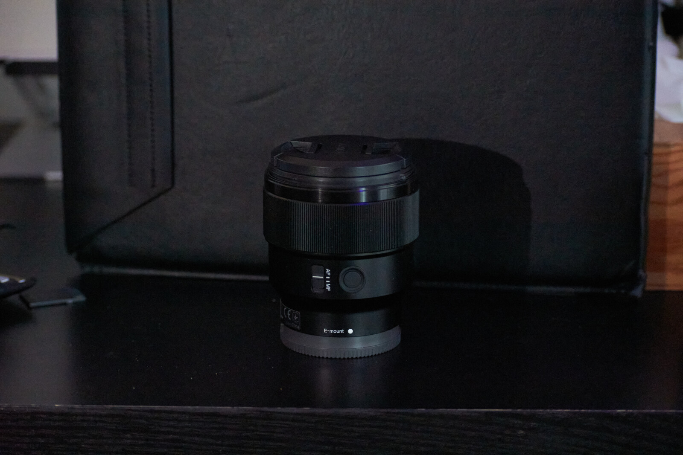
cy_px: 228
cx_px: 342
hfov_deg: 24.6
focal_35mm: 82
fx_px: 1565
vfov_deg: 16.6
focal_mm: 55
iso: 12800
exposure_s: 1/250
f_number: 4
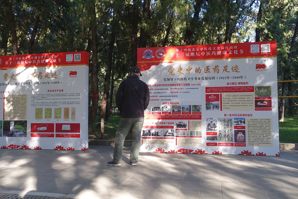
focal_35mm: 33
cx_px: 149
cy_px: 100
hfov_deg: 57.2
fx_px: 273
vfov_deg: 40.0
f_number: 3.5
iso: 125
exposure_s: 1/80
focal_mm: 12.06
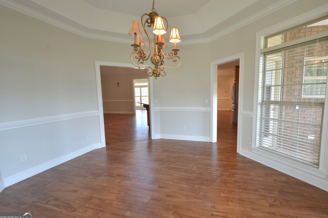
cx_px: 174
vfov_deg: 73.5
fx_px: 145
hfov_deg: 96.7
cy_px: 108
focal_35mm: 16
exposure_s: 1/8
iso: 200
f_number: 9
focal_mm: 10
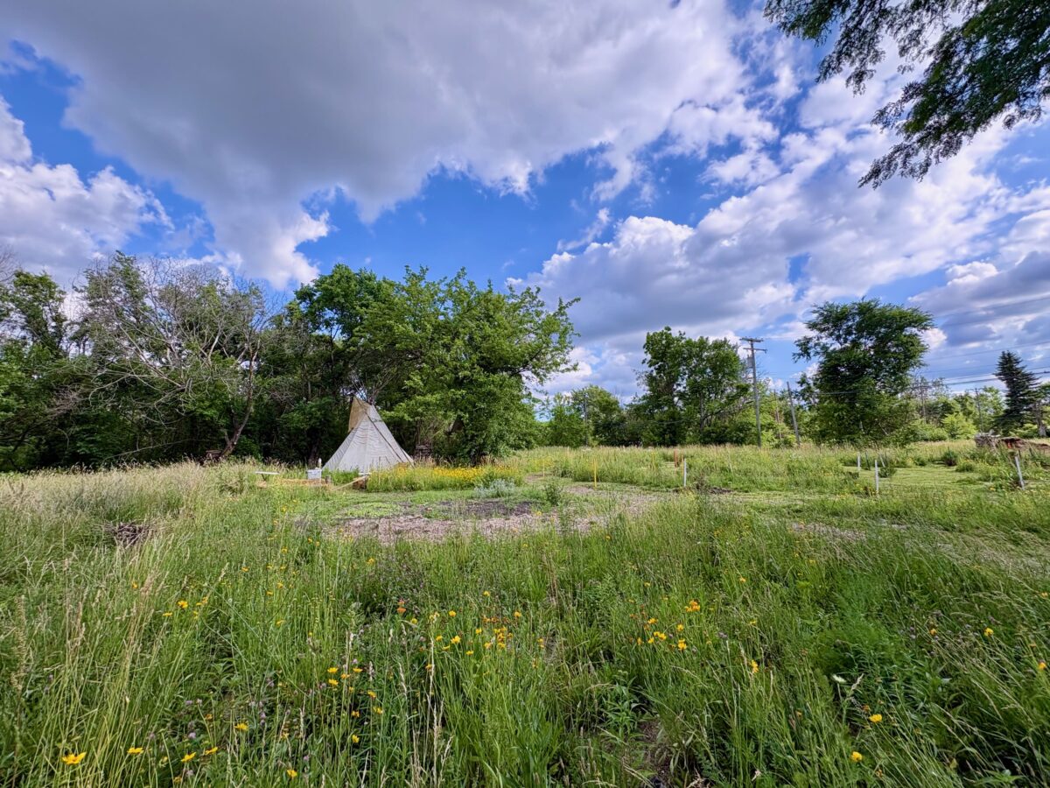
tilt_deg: +7.7
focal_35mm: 14
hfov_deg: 102.1
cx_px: 525
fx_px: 425
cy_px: 394
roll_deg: +1.4
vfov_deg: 85.7
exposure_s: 1/804
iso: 40
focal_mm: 2.22
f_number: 2.2
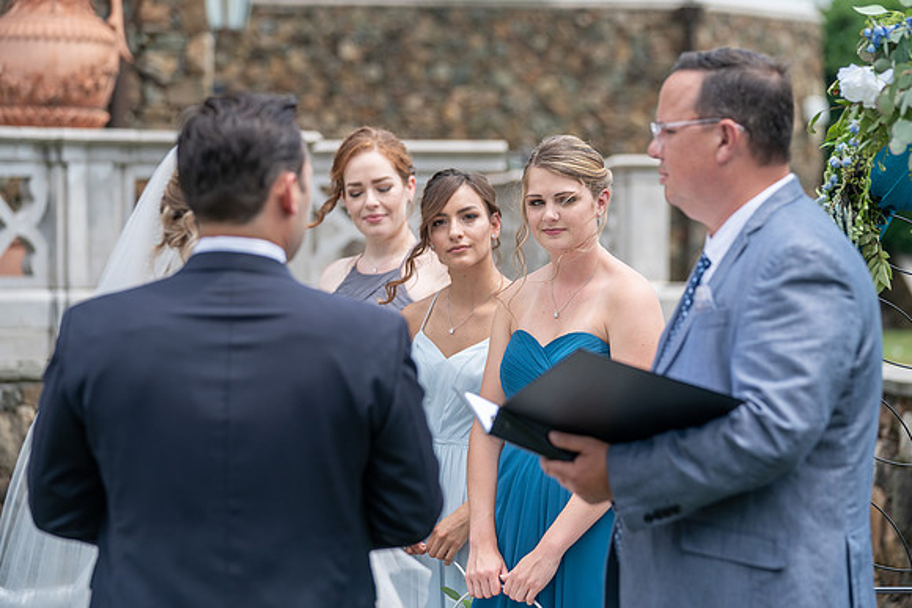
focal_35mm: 132
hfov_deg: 15.5
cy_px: 285
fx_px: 3342
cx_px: 485
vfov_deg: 10.4
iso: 100
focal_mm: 124
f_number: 3.5
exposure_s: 1/640
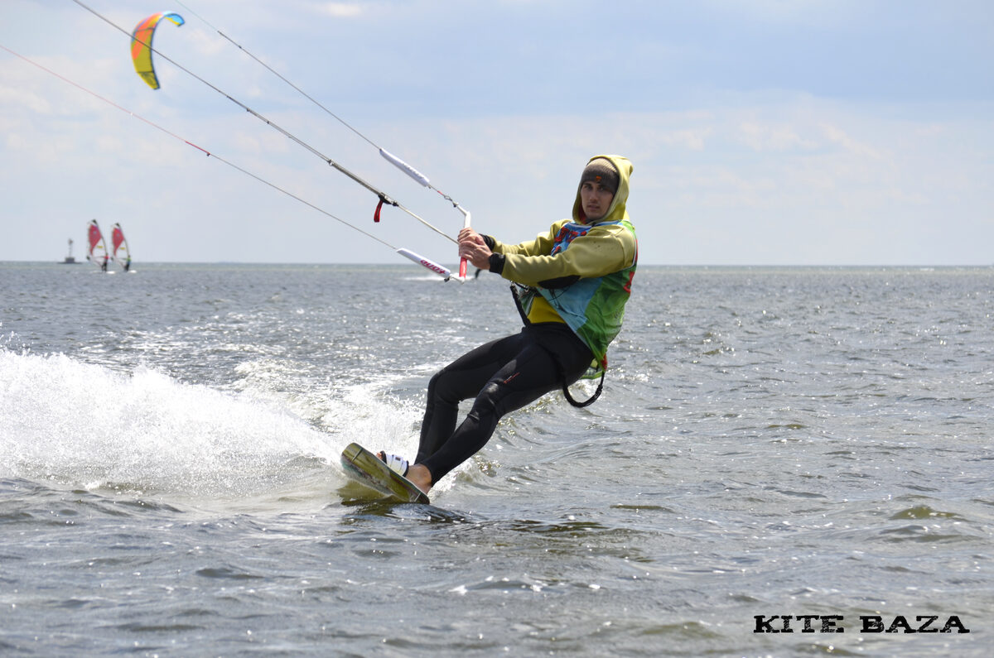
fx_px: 4795
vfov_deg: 7.9
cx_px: 497
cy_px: 329
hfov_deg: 11.8
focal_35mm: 174
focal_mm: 116
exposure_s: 1/800
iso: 200
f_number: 7.1
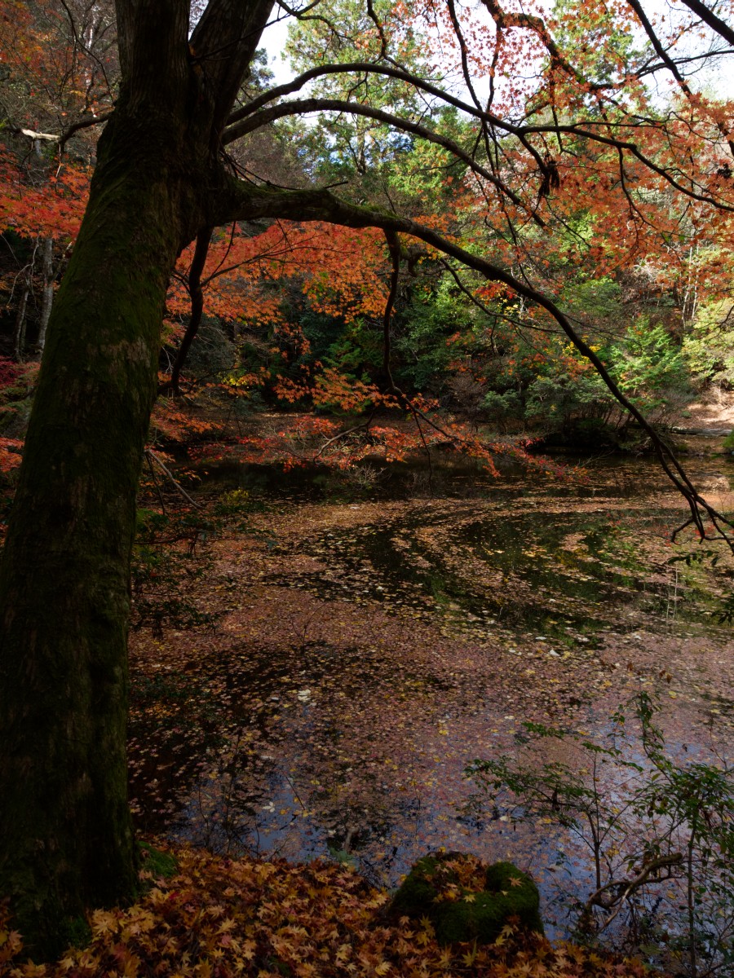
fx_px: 679
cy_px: 489
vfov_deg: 71.6
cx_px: 367
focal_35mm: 24
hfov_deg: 56.8
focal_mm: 12
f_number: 4.5
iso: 200
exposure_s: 1/125
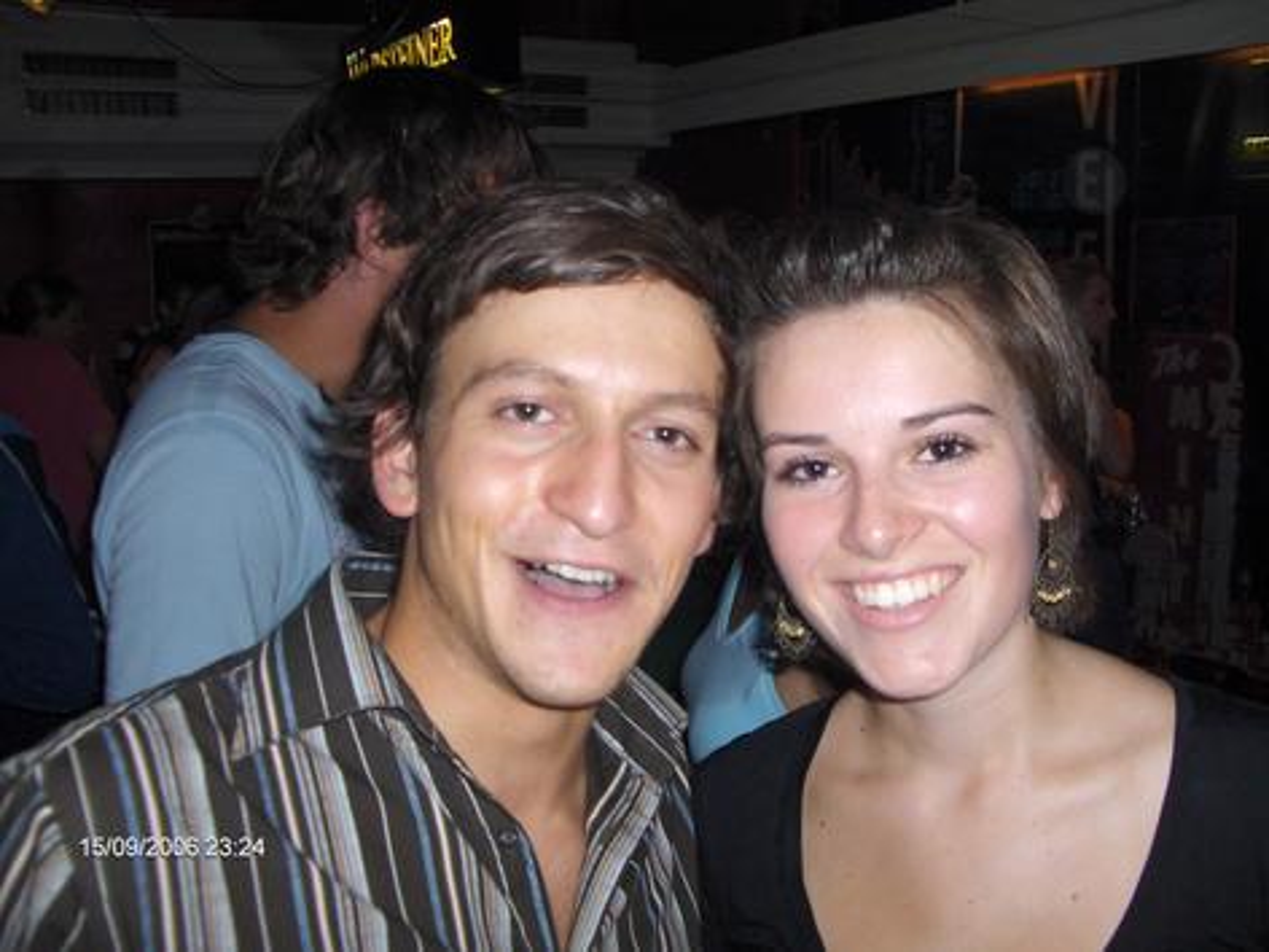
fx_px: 1283
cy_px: 476
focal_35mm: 35
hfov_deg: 52.6
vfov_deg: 40.7
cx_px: 634
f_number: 2.6
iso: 100
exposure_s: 1/60
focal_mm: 5.8
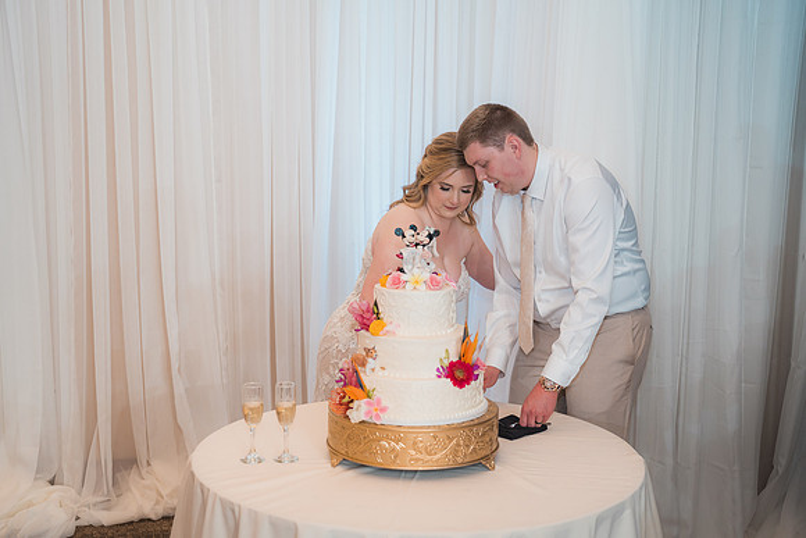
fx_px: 1120
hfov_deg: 39.6
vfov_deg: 27.0
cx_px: 403
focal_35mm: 50
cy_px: 269
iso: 800
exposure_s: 1/250
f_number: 2.8
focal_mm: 50
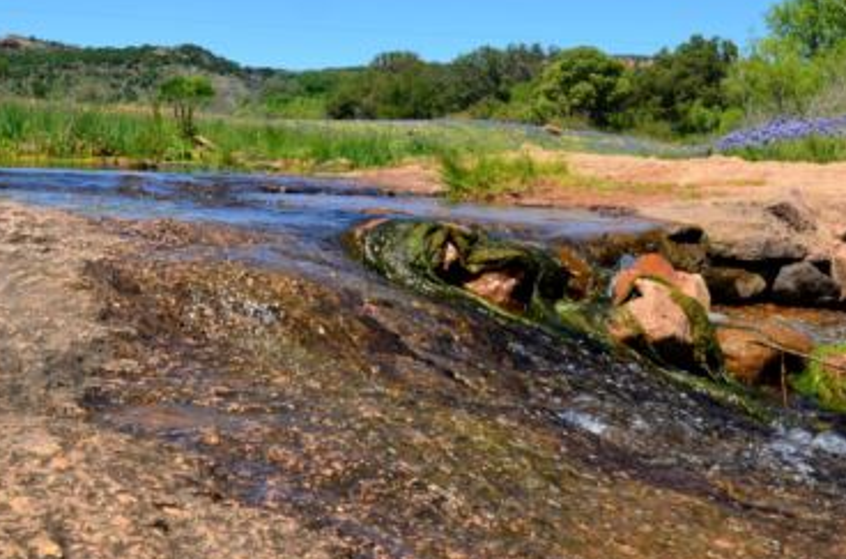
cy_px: 158
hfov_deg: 41.2
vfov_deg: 28.2
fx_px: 1101
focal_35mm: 47
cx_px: 598
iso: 200
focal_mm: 18
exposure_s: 1/125
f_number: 16
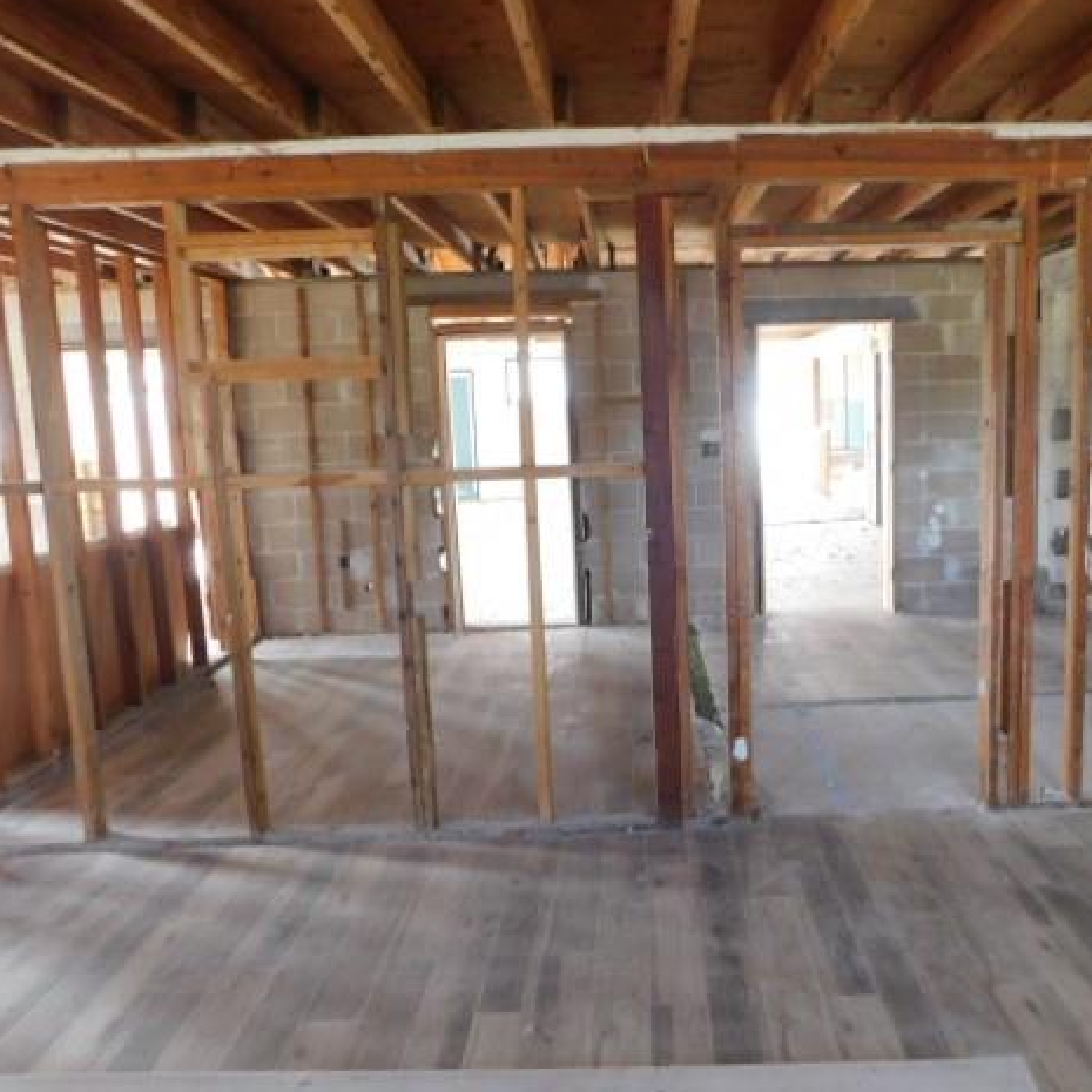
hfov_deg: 56.7
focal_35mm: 28
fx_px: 999
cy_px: 542
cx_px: 669
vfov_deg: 57.3
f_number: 3
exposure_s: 1/30
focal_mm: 4
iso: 220
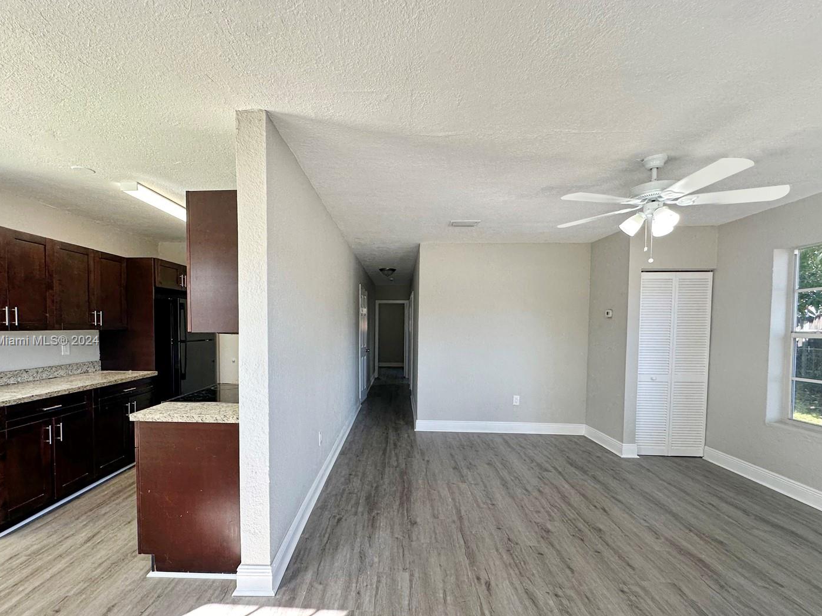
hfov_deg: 94.3
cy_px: 341
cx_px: 381
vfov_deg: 77.8
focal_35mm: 16
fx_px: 380
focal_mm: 2.22
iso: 80
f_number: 2.2
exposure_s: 1/99
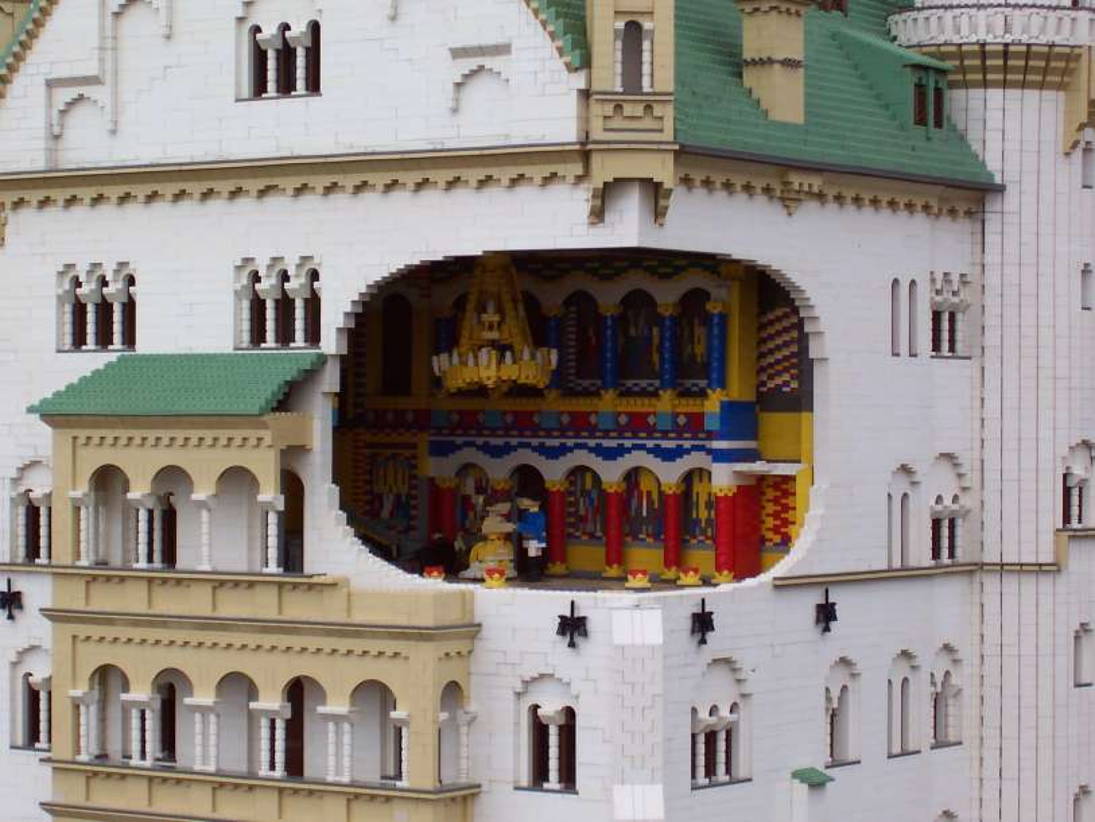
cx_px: 548
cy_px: 411
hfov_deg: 17.7
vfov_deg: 13.3
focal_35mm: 111
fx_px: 3512
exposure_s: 1/180
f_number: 4.8
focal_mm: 16.8
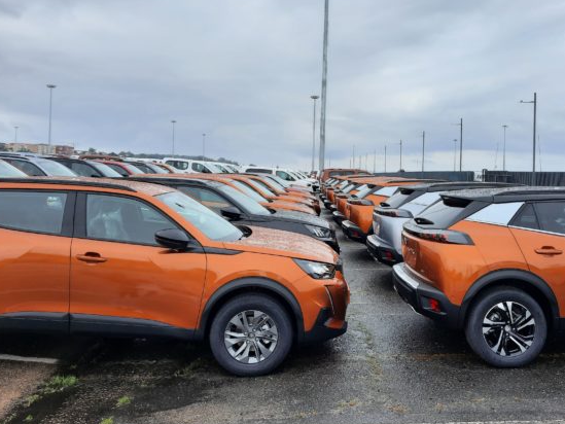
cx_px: 338
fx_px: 506
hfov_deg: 57.9
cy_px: 171
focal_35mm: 31
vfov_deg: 45.2
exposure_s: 1/753
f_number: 2
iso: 32
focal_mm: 4.6
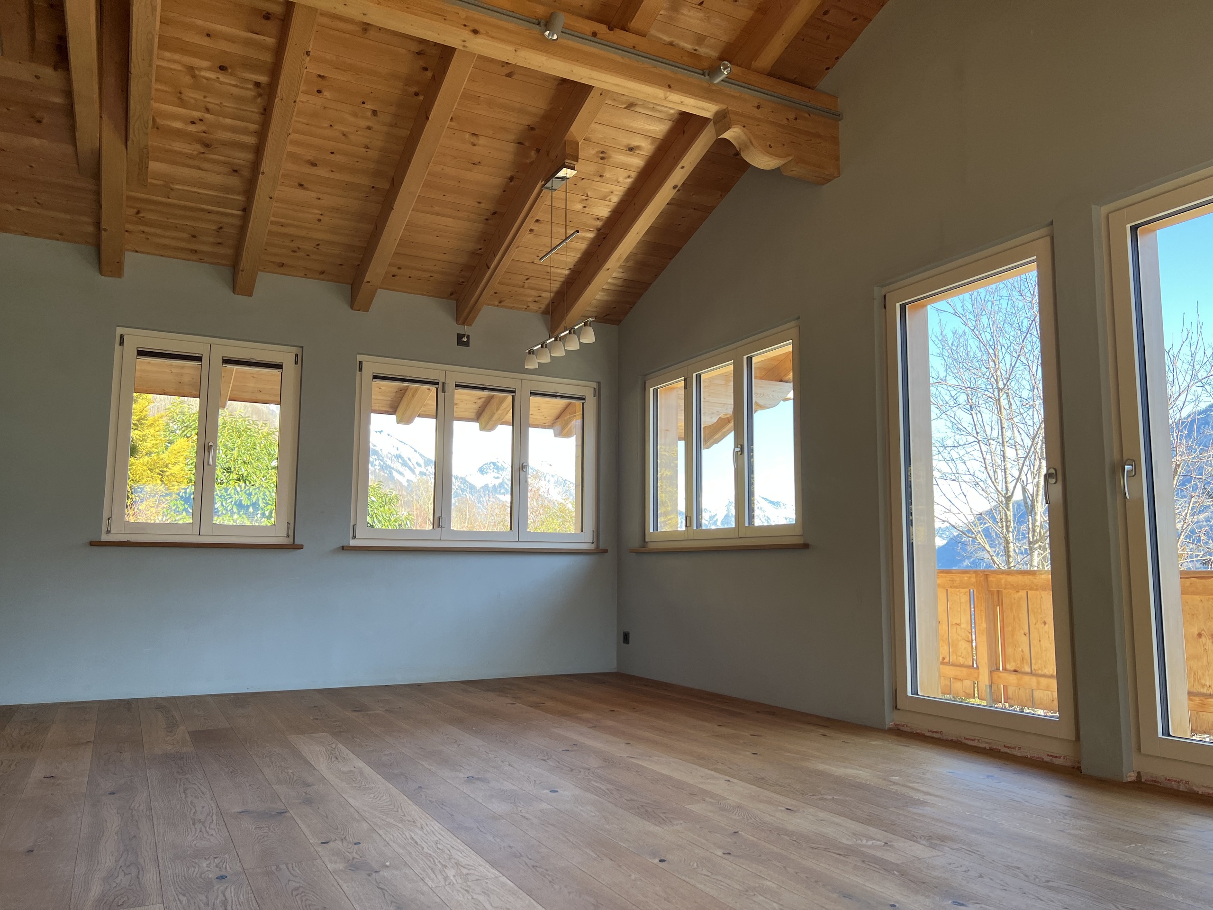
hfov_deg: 67.3
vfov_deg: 53.1
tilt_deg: +6.8
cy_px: 455
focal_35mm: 26
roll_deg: +0.0
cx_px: 606
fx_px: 911
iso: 50
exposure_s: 1/199
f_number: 1.5
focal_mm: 5.7
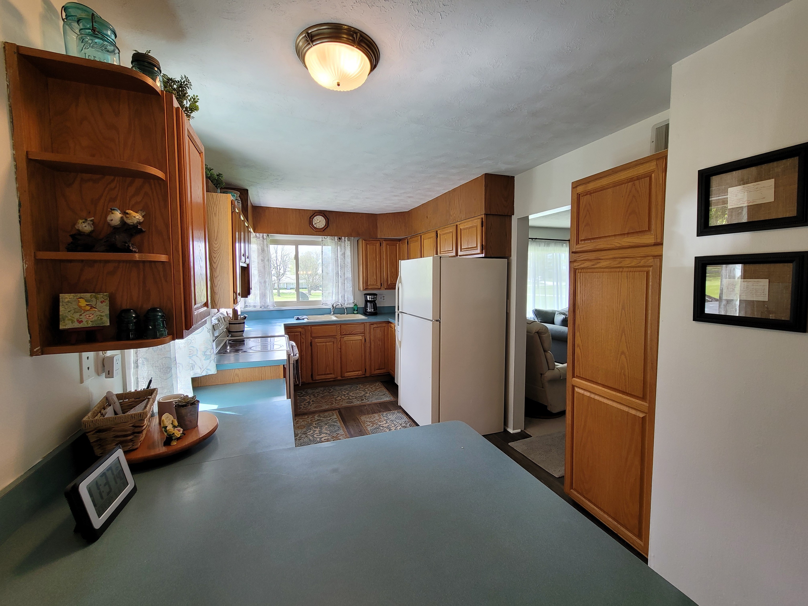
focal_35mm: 13
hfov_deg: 106.2
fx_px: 303
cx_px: 404
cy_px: 303
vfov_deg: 89.9
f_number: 2.2
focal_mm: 2.2
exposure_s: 1/60
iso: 80
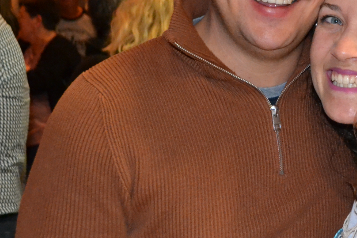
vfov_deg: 13.9
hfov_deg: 20.1
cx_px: 362
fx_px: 972
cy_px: 63
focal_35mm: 98
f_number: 4
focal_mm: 24
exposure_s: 1/60
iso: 3200
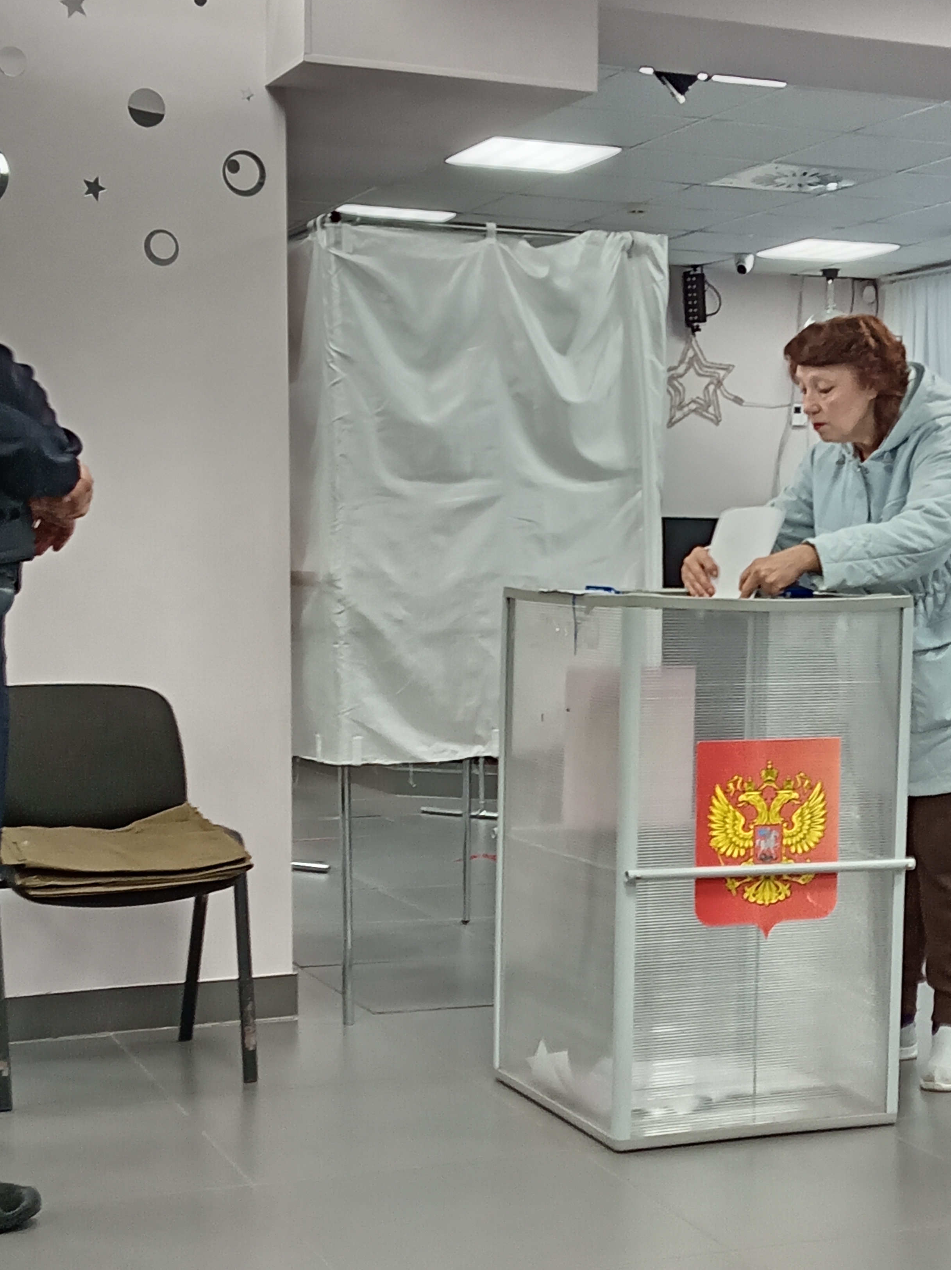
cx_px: 541
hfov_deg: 24.8
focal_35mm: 59
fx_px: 2163
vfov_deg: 32.6
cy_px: 770
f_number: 1.8
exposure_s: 1/25
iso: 575
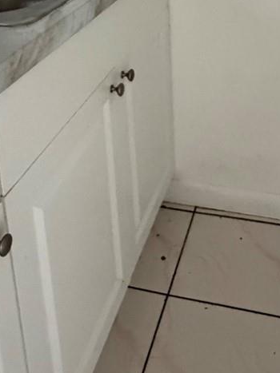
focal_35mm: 48
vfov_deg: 35.3
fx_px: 518
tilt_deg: -15.8
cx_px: 174
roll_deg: +2.5
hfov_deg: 30.1
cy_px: -12
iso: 800
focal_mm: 2.22
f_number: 2.2
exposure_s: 1/60
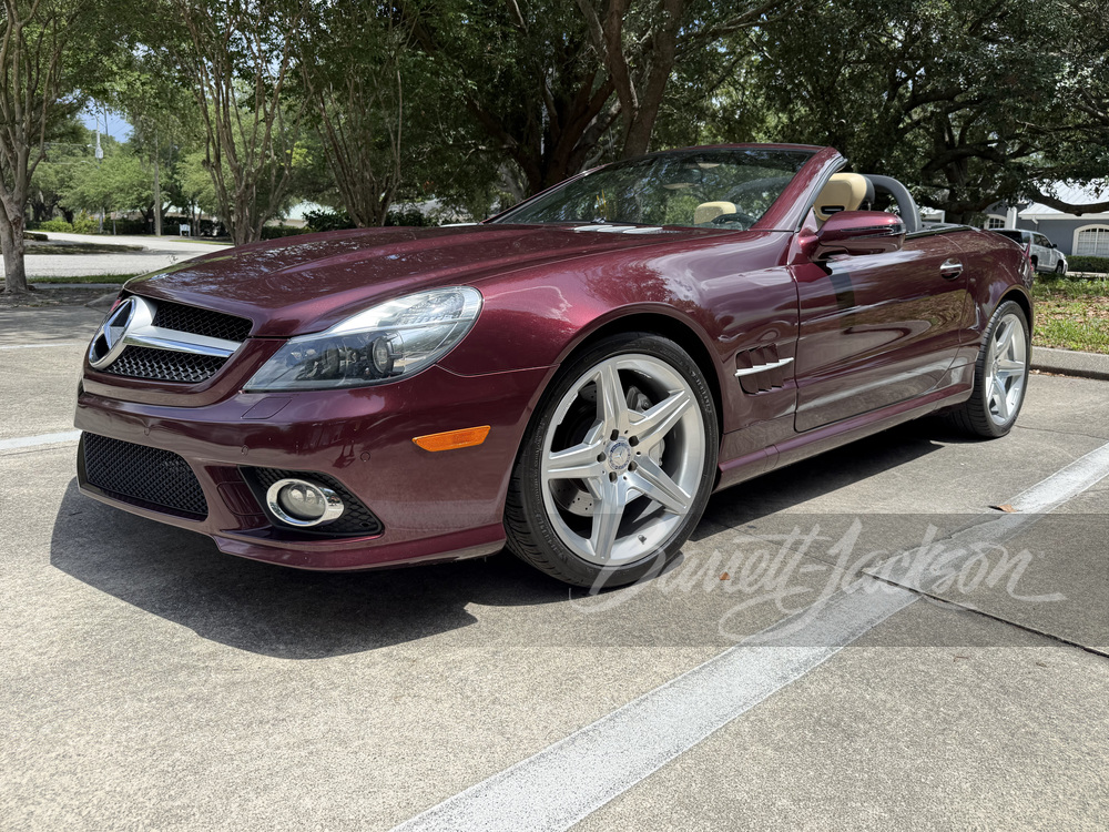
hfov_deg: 71.6
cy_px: 416
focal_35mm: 24
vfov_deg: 56.8
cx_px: 554
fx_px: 769
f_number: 1.78
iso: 80
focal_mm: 6.76
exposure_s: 1/2703
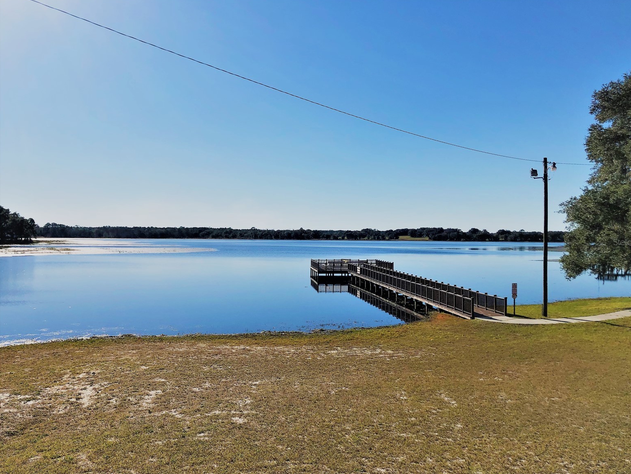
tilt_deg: -0.3
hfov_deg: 61.6
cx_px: 325
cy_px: 242
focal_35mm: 29
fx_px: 529
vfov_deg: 48.2
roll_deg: -0.1
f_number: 1.8
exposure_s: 1/4367
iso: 20
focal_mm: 4
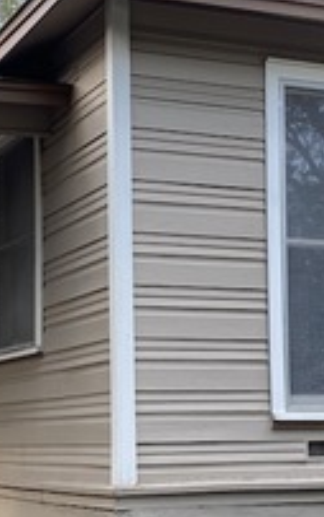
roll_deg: +0.4
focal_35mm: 87
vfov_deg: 23.6
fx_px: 1228
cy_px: 369
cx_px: 166
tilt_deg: +0.5
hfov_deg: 15.0
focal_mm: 4.25
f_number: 1.8
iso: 32
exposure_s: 1/172
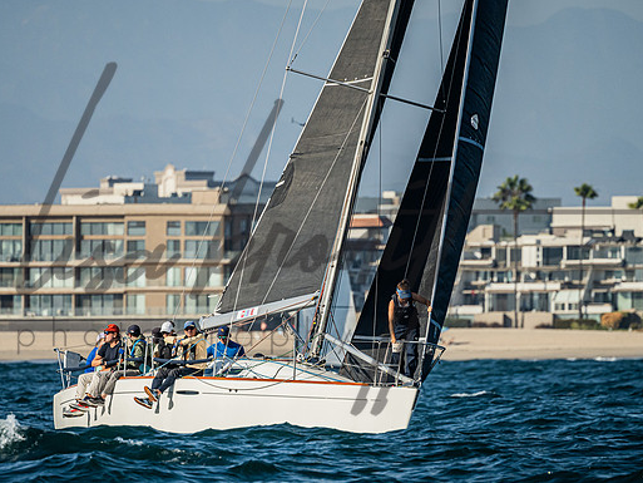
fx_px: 11408
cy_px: 313
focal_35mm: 614
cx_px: 264
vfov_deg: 2.4
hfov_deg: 3.2
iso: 400
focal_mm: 400
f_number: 5.6
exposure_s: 1/4000
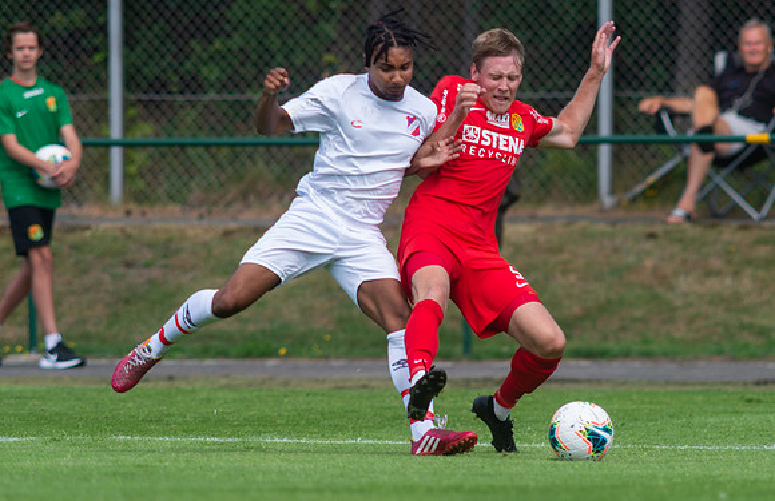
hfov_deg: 3.2
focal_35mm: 650
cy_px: 218
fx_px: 13860
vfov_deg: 2.1
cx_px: 399
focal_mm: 420
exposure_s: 1/1250
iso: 280
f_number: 4
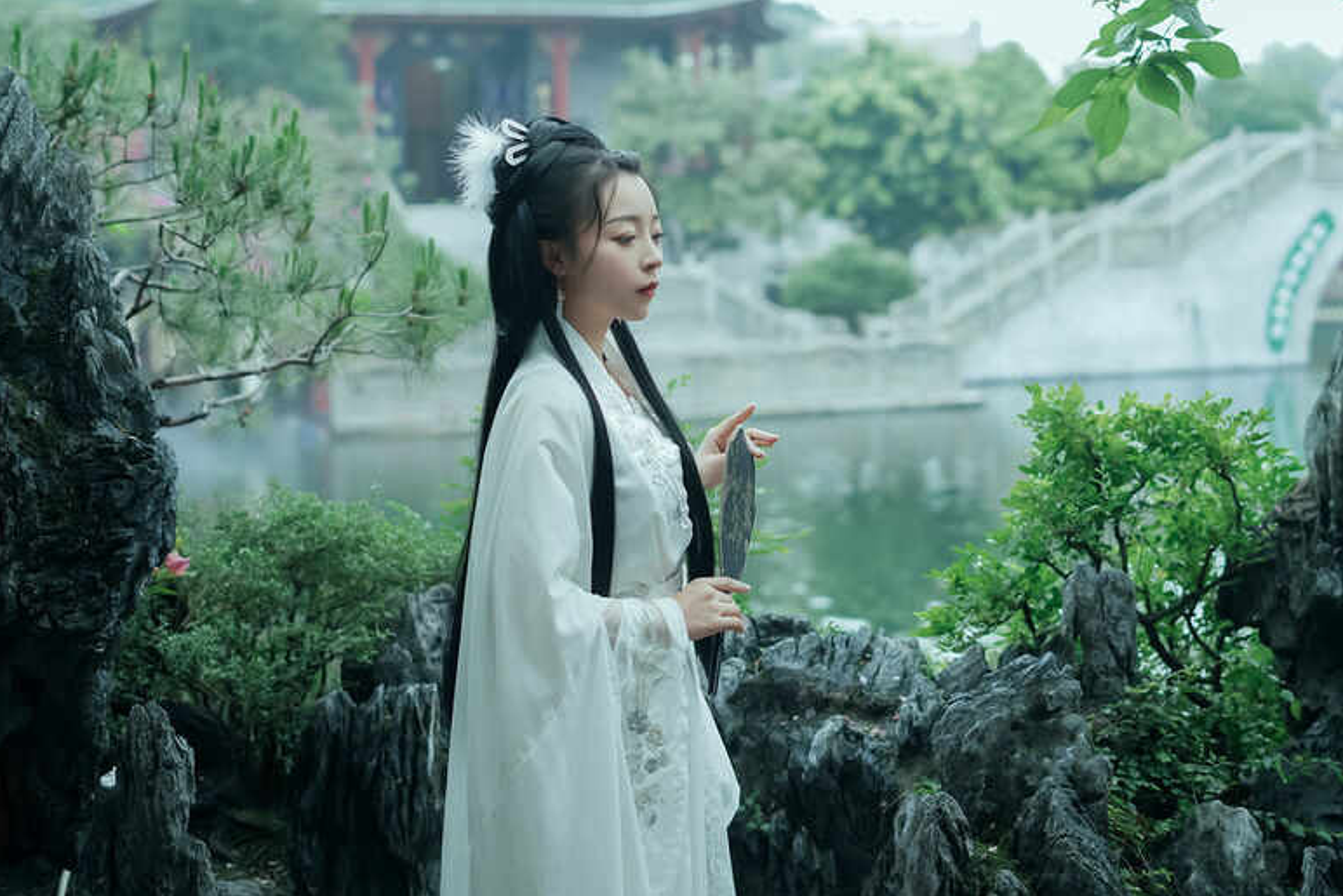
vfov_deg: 20.0
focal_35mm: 68
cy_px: 328
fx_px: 2537
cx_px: 741
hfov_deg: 29.6
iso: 320
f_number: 2.5
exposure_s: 1/200
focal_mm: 50
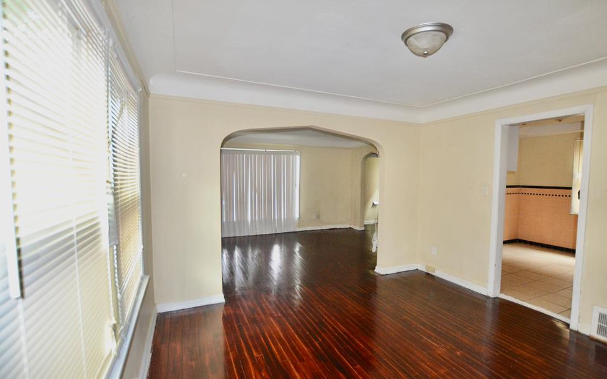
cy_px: 194
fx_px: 265
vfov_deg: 71.2
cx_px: 314
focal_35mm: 16
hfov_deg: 97.8
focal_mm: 10
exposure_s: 1/60
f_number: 3.5
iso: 1100
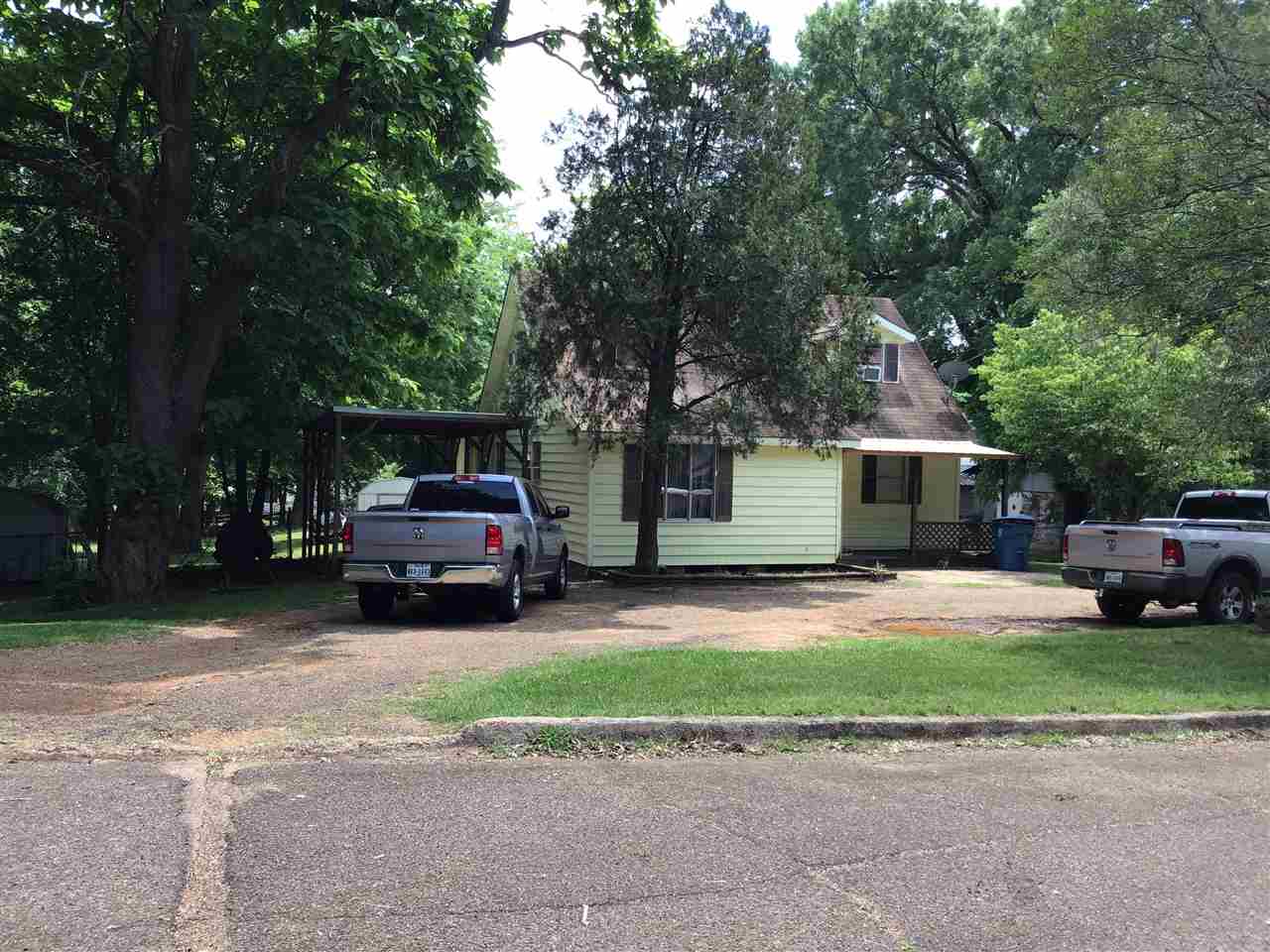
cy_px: 476
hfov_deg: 58.4
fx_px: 1137
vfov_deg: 45.4
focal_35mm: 31
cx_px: 635
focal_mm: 3.3
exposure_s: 1/281
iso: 25
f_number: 2.4
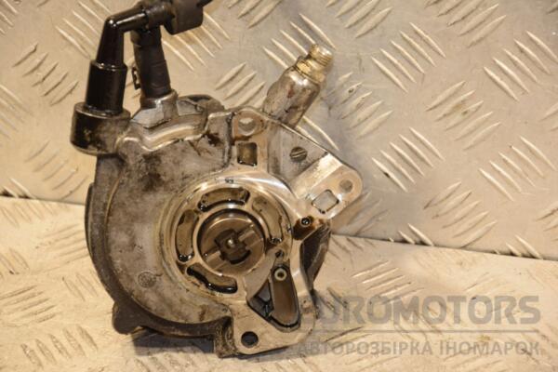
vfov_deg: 10.8
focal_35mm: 128
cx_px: 279
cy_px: 186
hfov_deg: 16.1
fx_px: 1976
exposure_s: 1/125
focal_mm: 85
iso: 800
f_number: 5.6
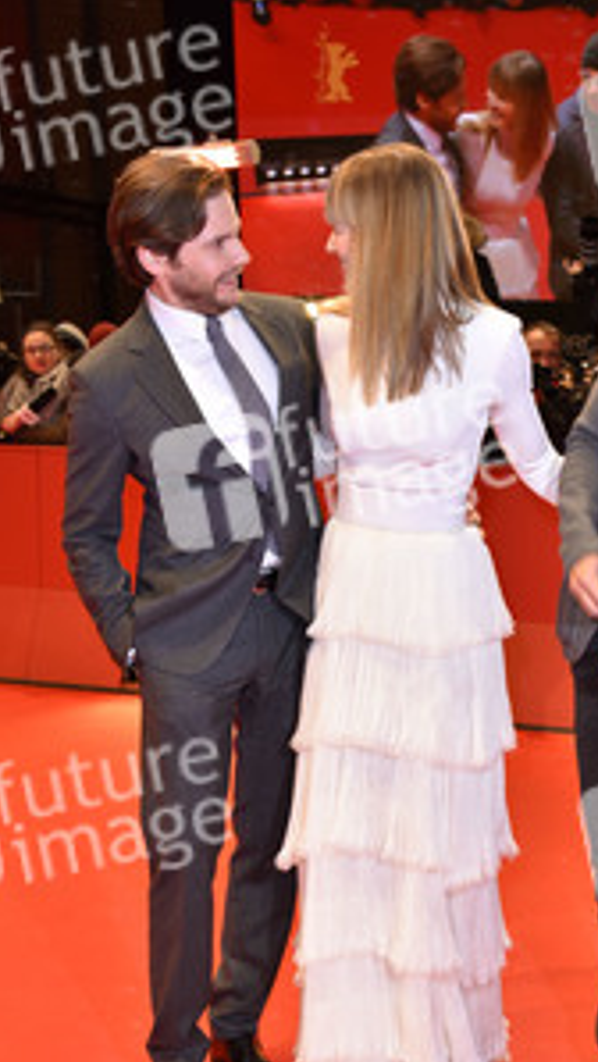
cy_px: 645
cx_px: 438
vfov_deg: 35.3
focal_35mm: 59
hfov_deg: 20.3
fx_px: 1660
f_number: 5.6
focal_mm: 42
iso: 640
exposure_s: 1/50
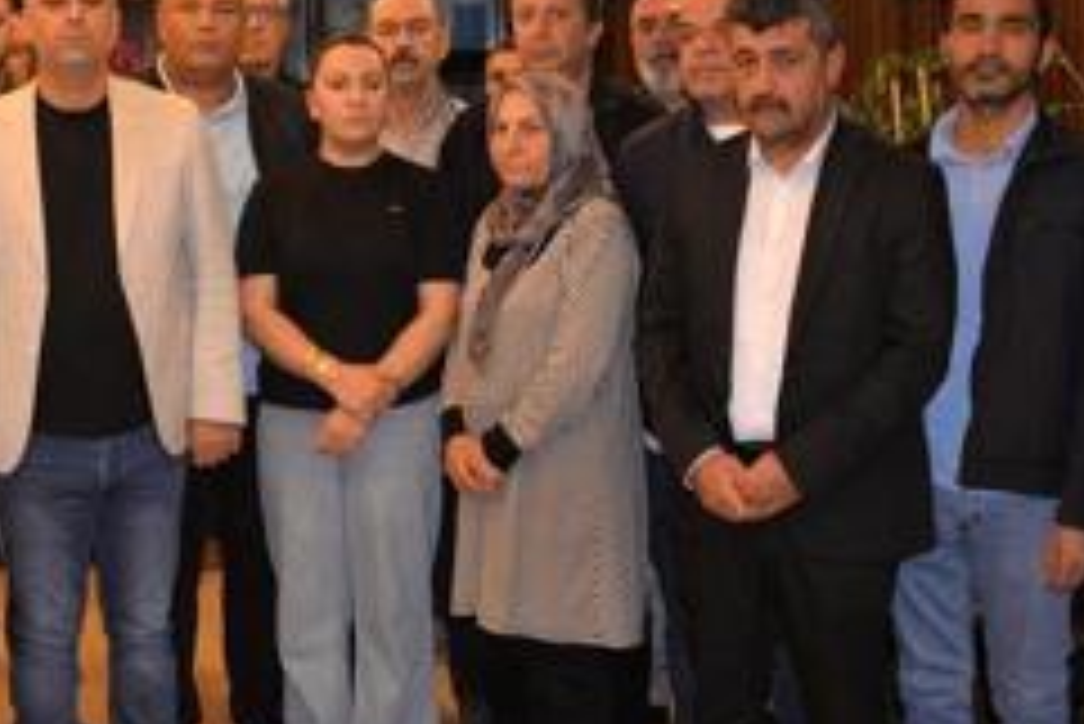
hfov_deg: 31.6
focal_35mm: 61
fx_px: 1838
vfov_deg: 22.2
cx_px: 153
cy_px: 270
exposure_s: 1/60
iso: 500
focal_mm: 28
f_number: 3.5
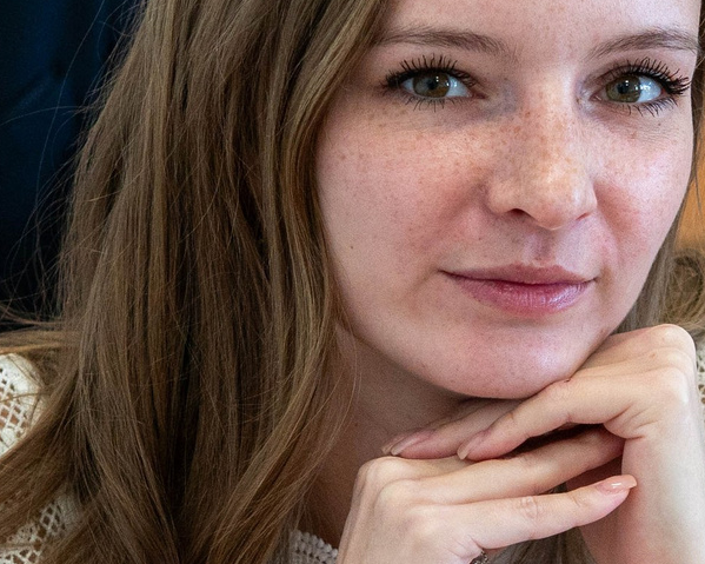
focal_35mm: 194
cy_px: 432
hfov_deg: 9.9
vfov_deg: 8.0
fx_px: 4047
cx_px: 557
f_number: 2.8
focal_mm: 30
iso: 320
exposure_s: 1/250
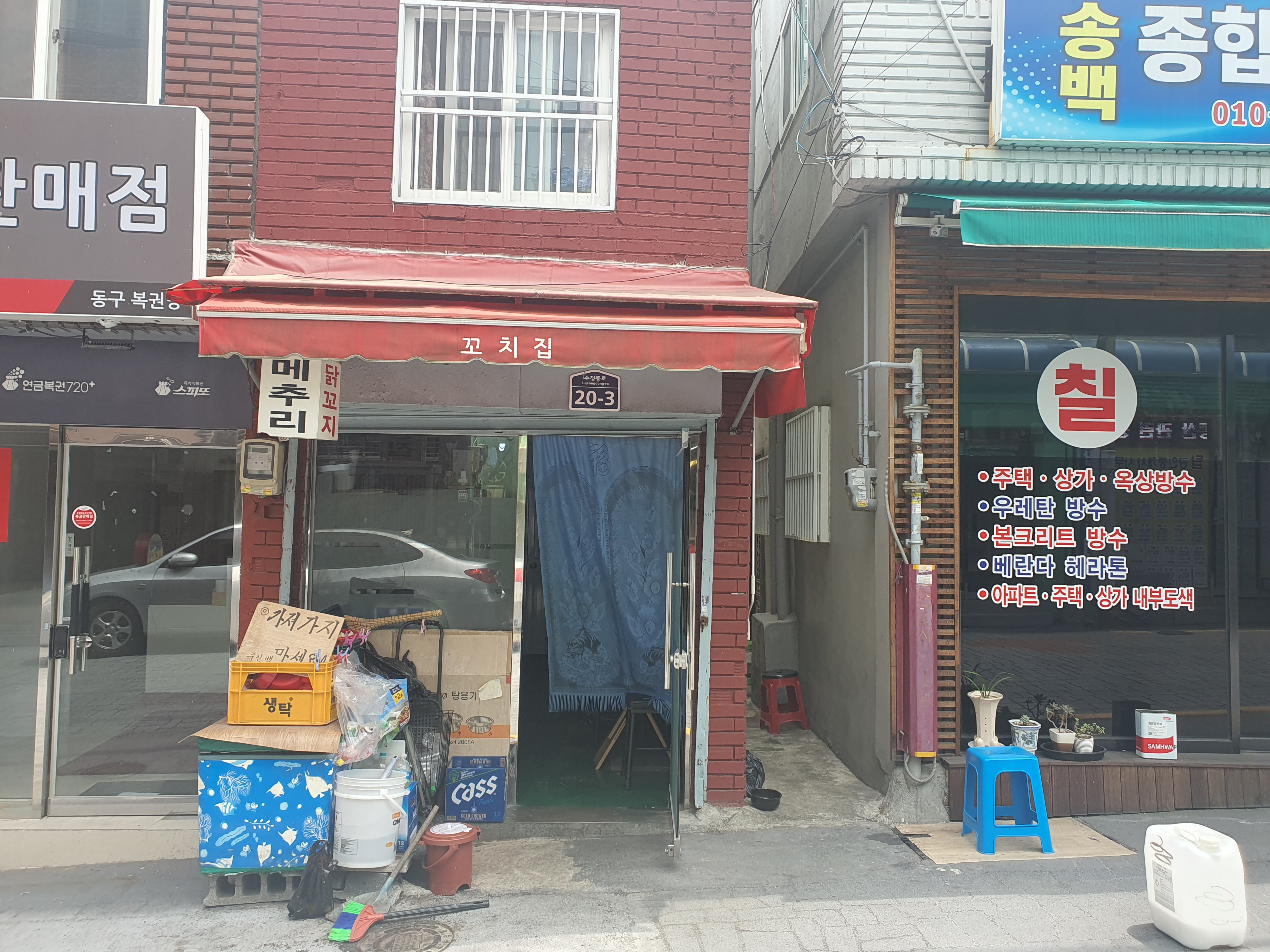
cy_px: 476
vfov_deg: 53.1
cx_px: 635
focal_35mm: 26
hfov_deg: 67.3
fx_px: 954
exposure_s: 1/385
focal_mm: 4.3
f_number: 2.4
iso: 50
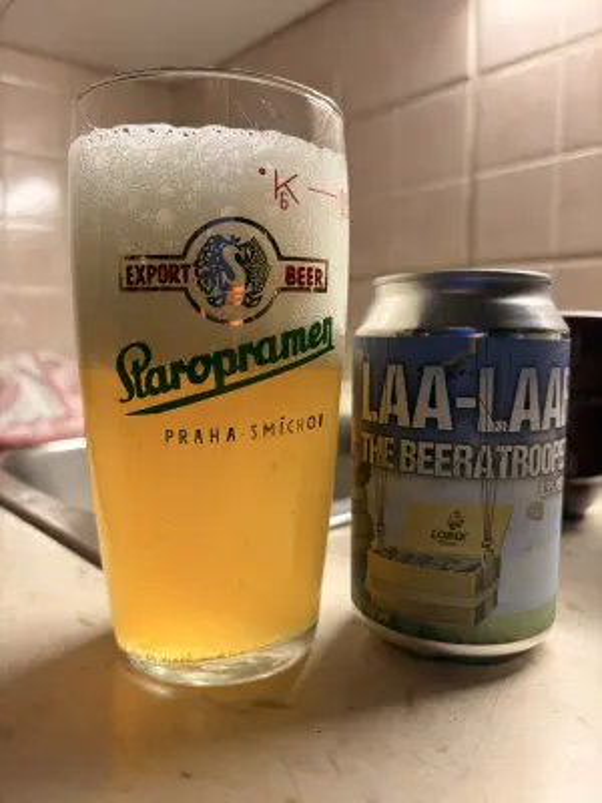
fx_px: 603
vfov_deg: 67.3
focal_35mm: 26
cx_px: 301
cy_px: 402
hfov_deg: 53.1
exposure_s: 1/50
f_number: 1.6
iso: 100
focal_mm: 5.96
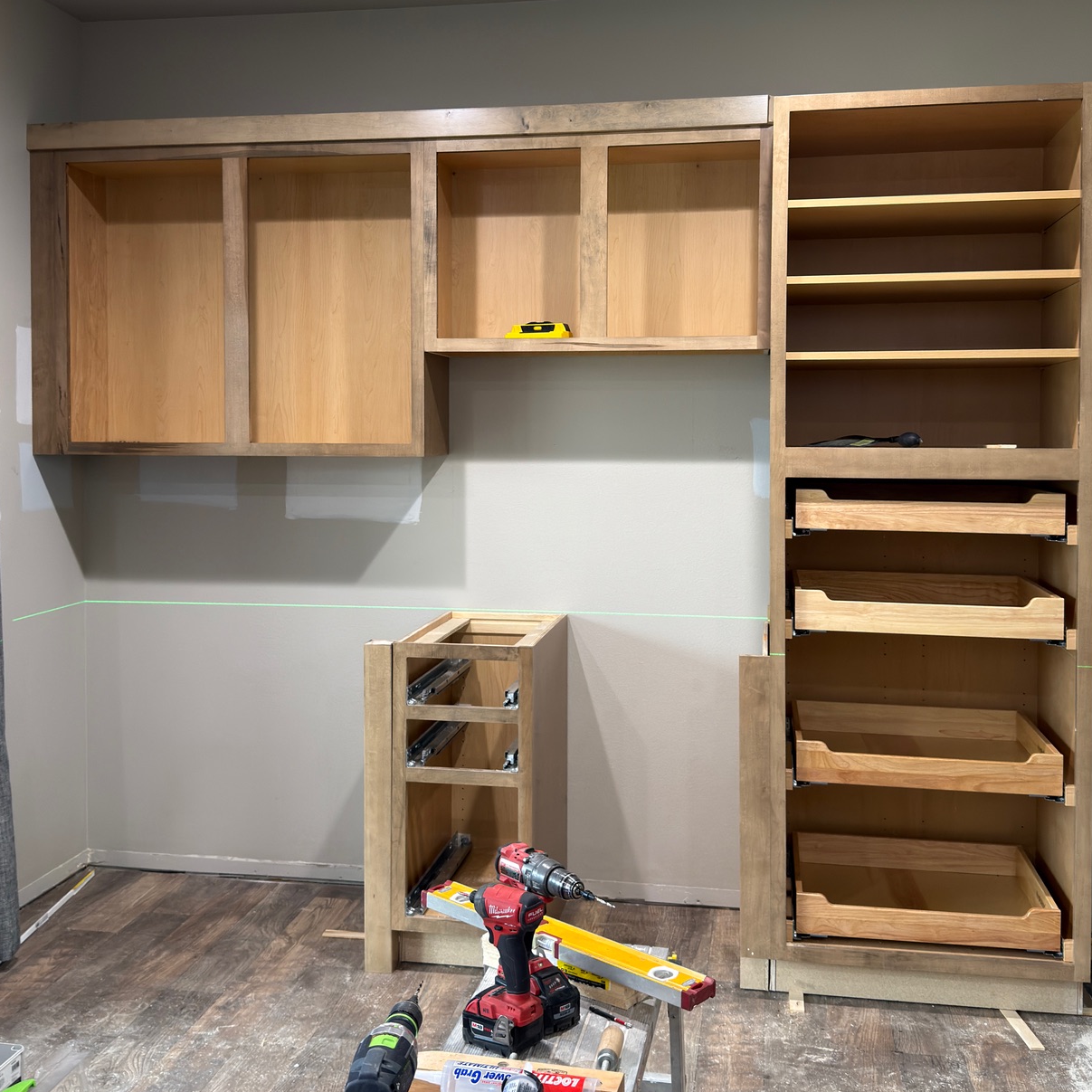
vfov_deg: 45.8
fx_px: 1285
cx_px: 532
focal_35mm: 36
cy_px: 449
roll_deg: -0.5
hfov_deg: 46.0
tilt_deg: -1.7
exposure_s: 1/40
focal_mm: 6.76
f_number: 1.78
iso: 200
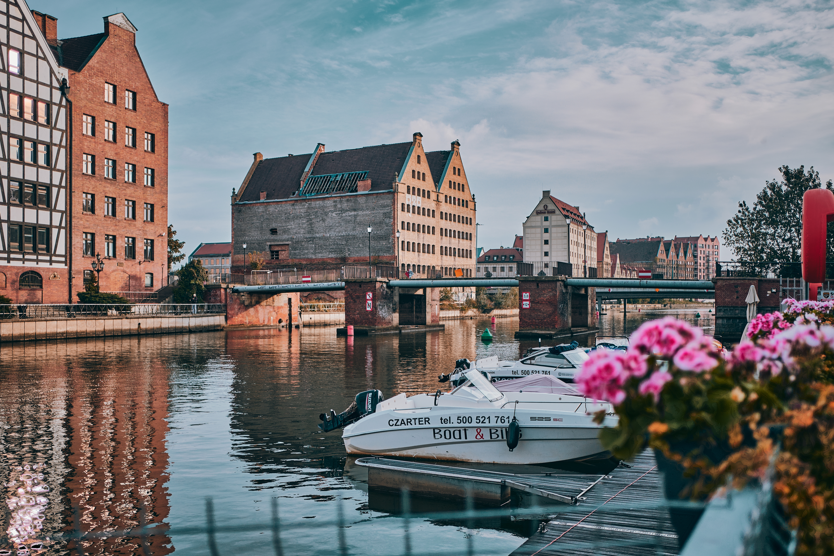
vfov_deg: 37.8
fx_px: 811
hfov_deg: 54.4
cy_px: 278
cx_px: 417
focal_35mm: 35
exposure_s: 1/800
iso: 250
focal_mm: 23
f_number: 2
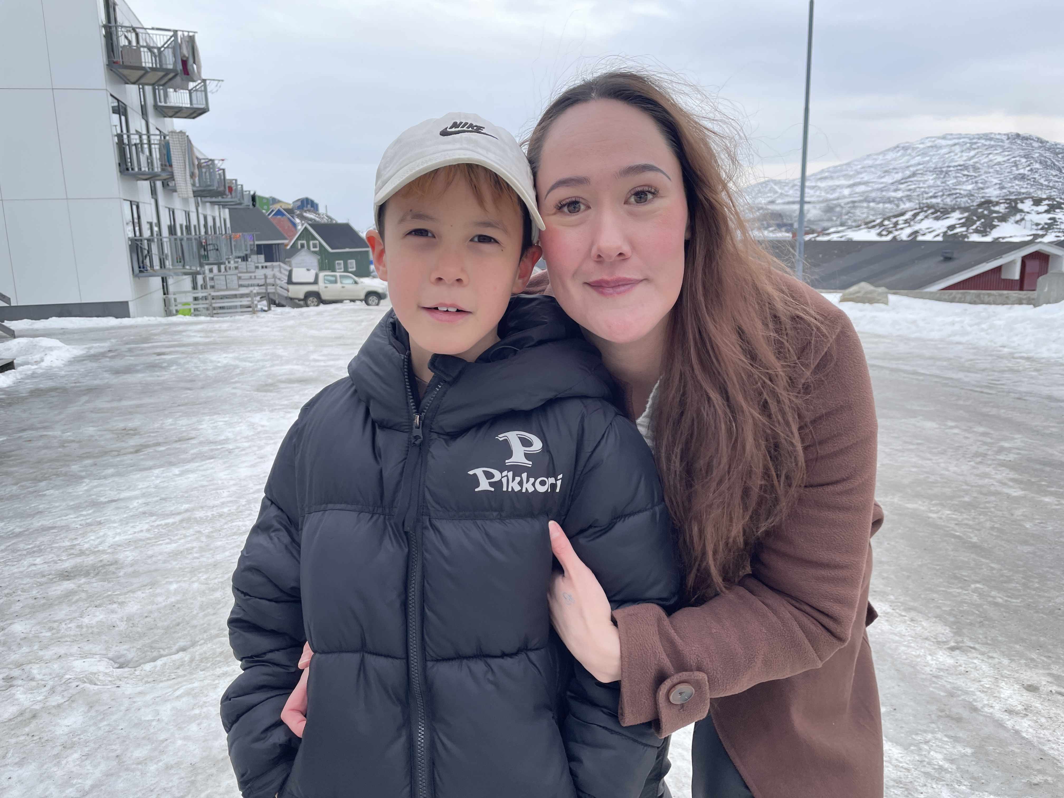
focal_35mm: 26
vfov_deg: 53.1
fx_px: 799
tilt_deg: -11.9
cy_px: 399
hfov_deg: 67.3
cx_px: 532
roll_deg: +2.1
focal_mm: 4.2
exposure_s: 1/153
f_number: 1.6
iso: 32
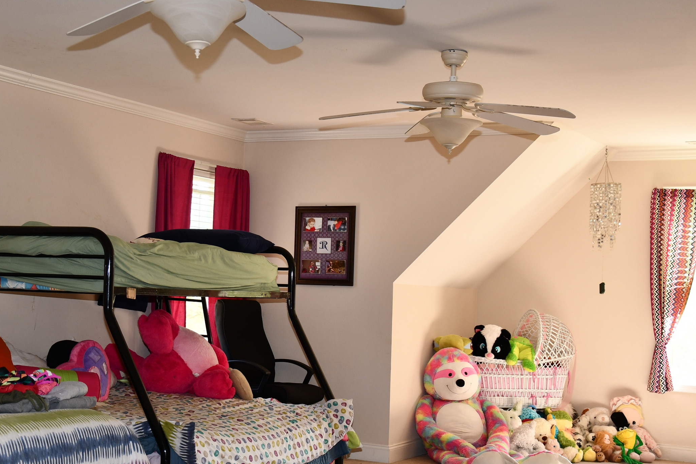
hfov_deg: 34.1
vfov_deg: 23.4
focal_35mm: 58
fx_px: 1121
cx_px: 218
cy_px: 255
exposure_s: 1/60
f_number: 4
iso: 320
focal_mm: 26
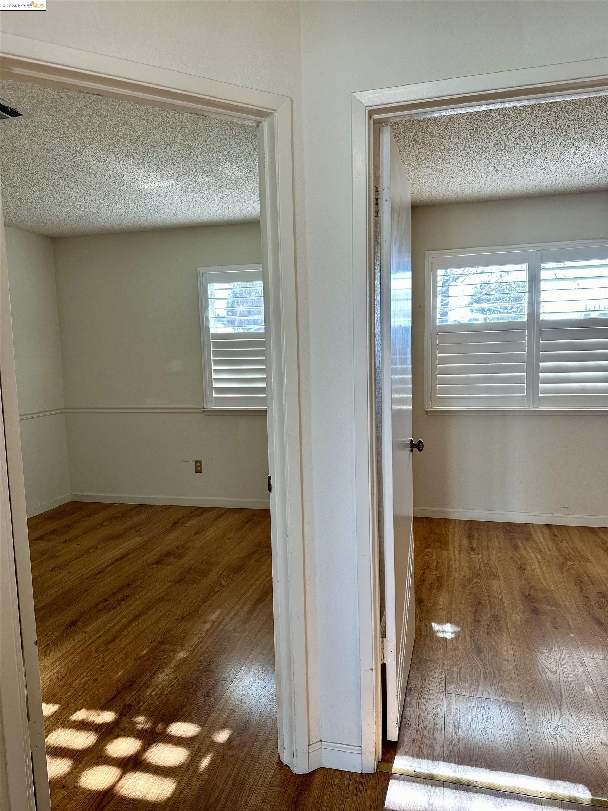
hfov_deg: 56.8
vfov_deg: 71.6
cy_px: 406
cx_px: 304
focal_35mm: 24
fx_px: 562
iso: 125
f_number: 1.78
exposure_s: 1/136
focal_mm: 6.86
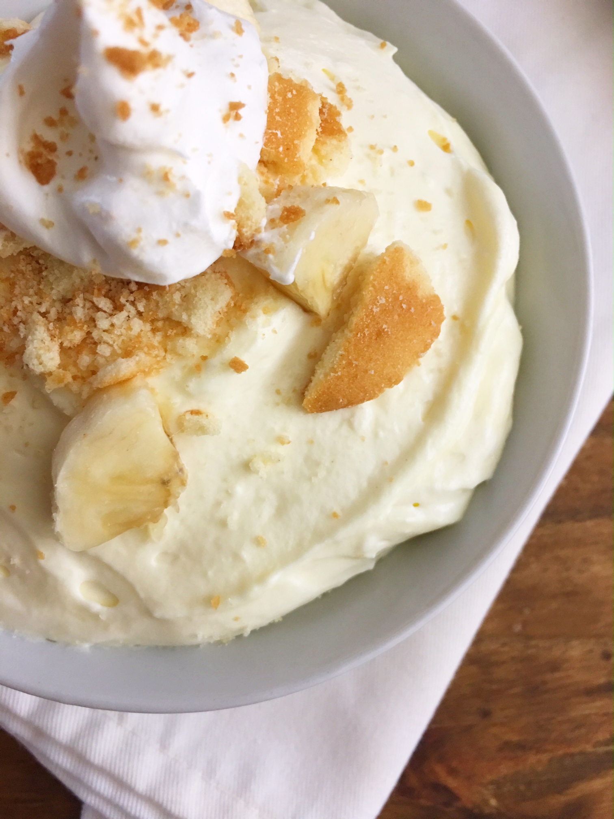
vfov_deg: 61.7
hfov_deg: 48.2
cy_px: 410
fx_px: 686
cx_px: 307
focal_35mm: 29
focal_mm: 4.15
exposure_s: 1/15
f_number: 2.2
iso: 64
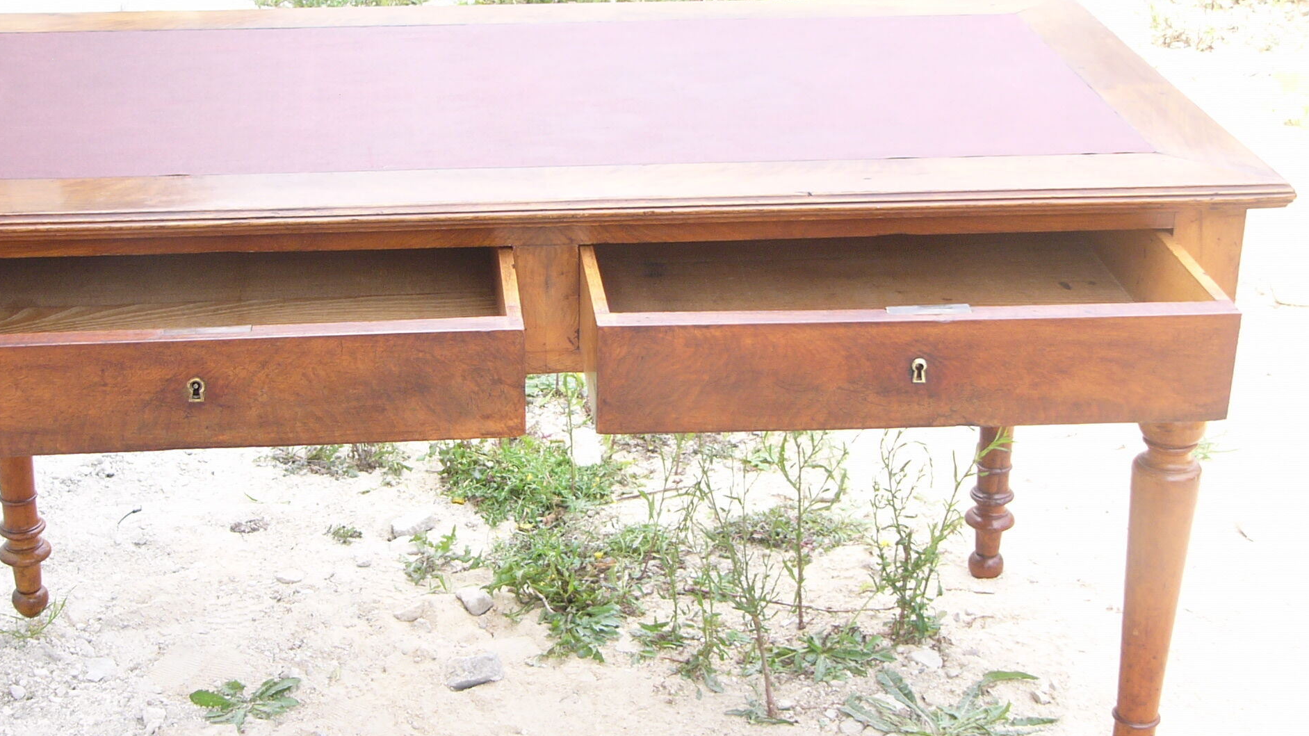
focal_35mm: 64
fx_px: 2221
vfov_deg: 18.8
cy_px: 327
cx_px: 594
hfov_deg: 32.8
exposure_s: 1/80
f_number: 2.8
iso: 50
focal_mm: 8
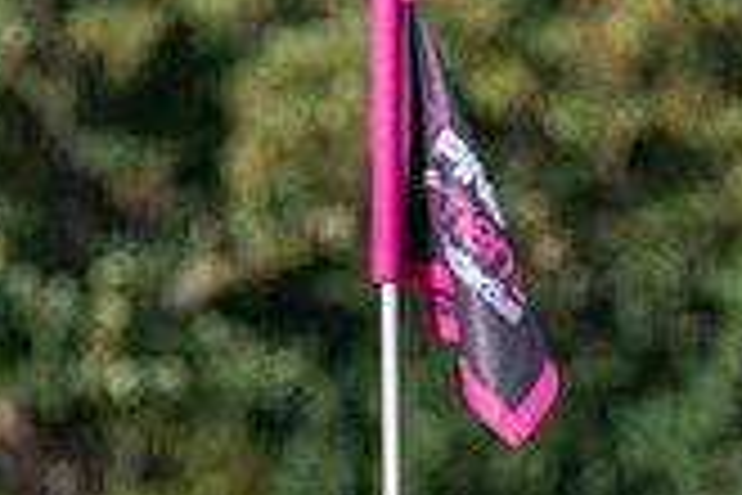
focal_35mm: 1226
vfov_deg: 1.1
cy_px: 891
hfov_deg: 1.7
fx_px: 25267
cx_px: 135
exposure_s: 1/2000
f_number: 5.6
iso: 250
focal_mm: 300
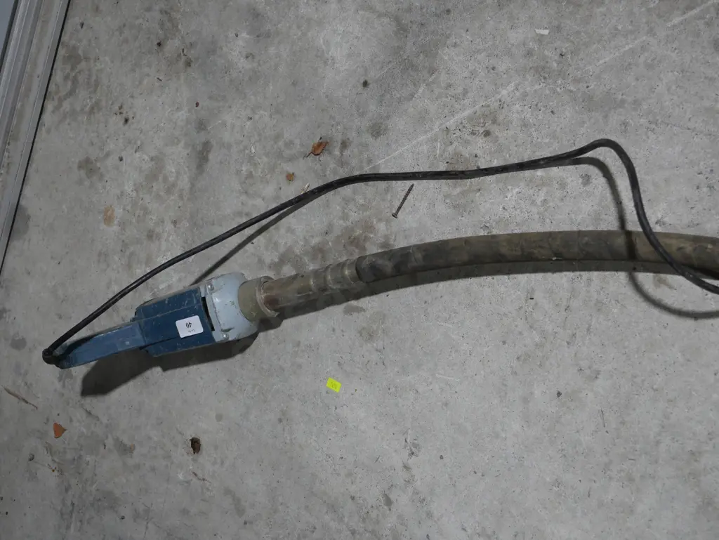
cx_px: 360
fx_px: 1164
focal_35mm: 56
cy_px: 270
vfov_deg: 26.1
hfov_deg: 34.3
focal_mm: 28
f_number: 5.3
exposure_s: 1/60
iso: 500
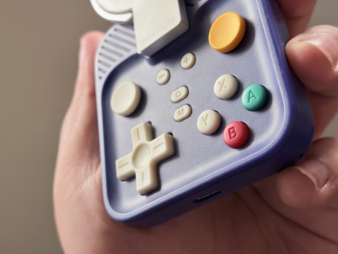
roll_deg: +21.9
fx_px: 508
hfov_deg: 36.8
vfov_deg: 28.0
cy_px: 127
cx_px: 169
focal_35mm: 52
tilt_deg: -24.6
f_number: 1.6
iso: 125
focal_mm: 5.96
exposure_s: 1/60
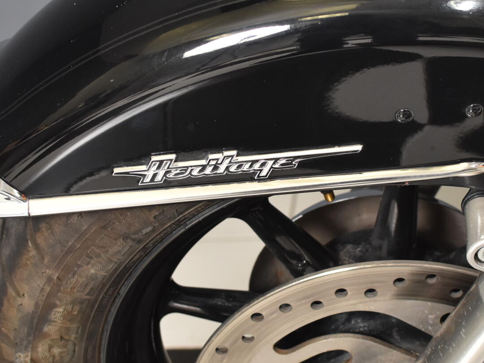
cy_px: 159
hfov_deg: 21.1
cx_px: 277
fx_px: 1299
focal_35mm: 93
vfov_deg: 15.9
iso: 800
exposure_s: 1/160
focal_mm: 35
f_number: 4.5
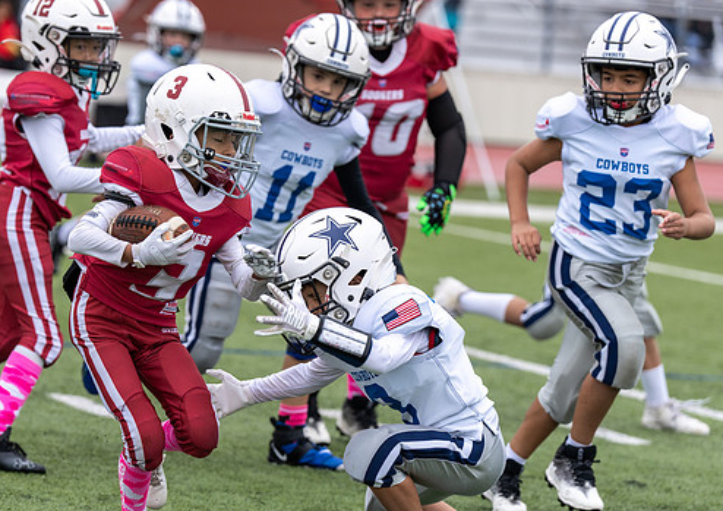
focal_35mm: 207
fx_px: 4235
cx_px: 243
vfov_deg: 6.9
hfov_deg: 9.8
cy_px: 256
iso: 250
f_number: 3.5
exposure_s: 1/1250
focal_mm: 150
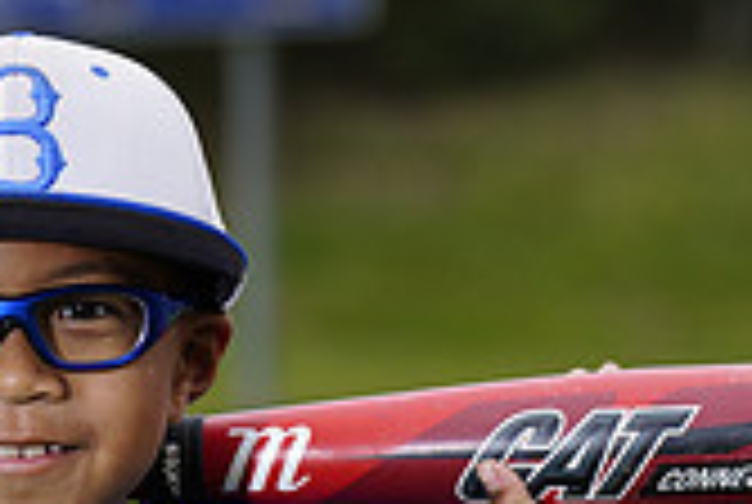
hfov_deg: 3.7
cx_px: -18
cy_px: 610
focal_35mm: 551
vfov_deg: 2.5
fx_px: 11530
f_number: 6.3
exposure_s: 1/250
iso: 100
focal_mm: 159
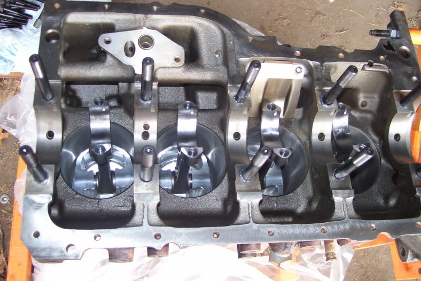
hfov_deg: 50.7
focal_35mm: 38
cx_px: 210
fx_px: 445
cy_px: 144
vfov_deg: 35.1
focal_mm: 6
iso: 80
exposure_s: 1/60
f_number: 2.7
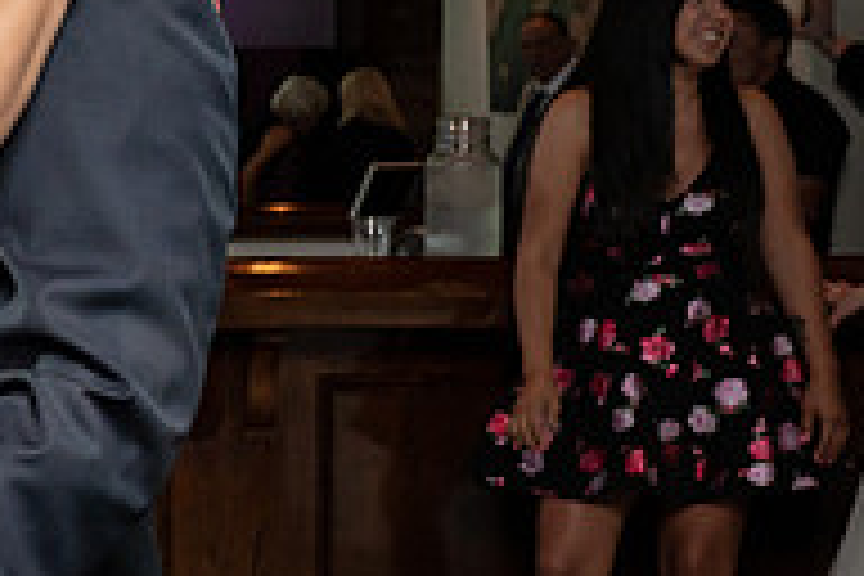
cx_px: -369
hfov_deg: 16.8
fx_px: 2688
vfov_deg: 12.2
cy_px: 250
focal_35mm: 112
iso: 2000
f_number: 5.6
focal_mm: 37
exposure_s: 1/200
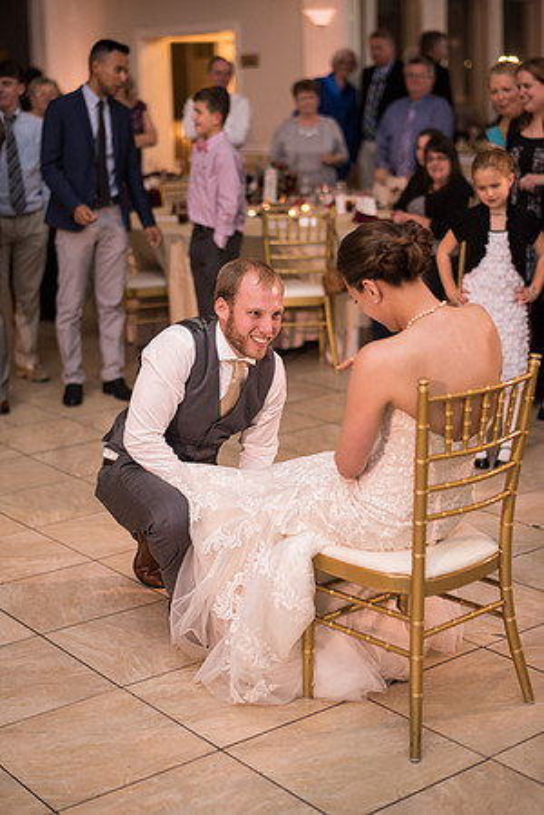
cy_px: 408
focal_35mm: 58
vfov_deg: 34.5
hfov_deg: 23.4
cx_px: 272
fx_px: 1315
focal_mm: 58
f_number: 2
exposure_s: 1/200
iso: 1000
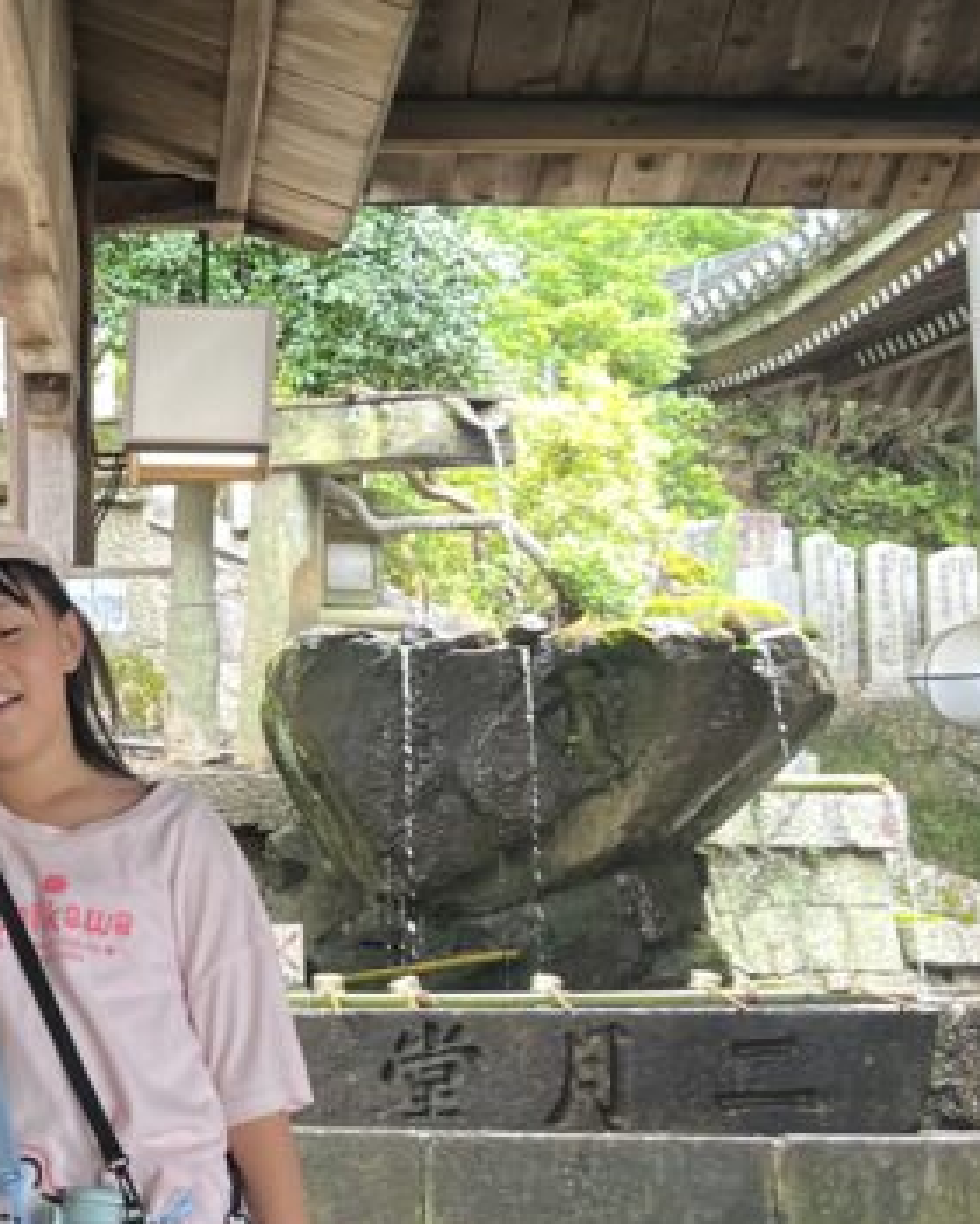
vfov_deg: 25.7
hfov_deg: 19.8
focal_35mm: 74
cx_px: -87
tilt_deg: +10.4
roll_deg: -2.8
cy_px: 656
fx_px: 2682
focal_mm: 5.1
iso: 125
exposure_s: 1/110
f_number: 1.6
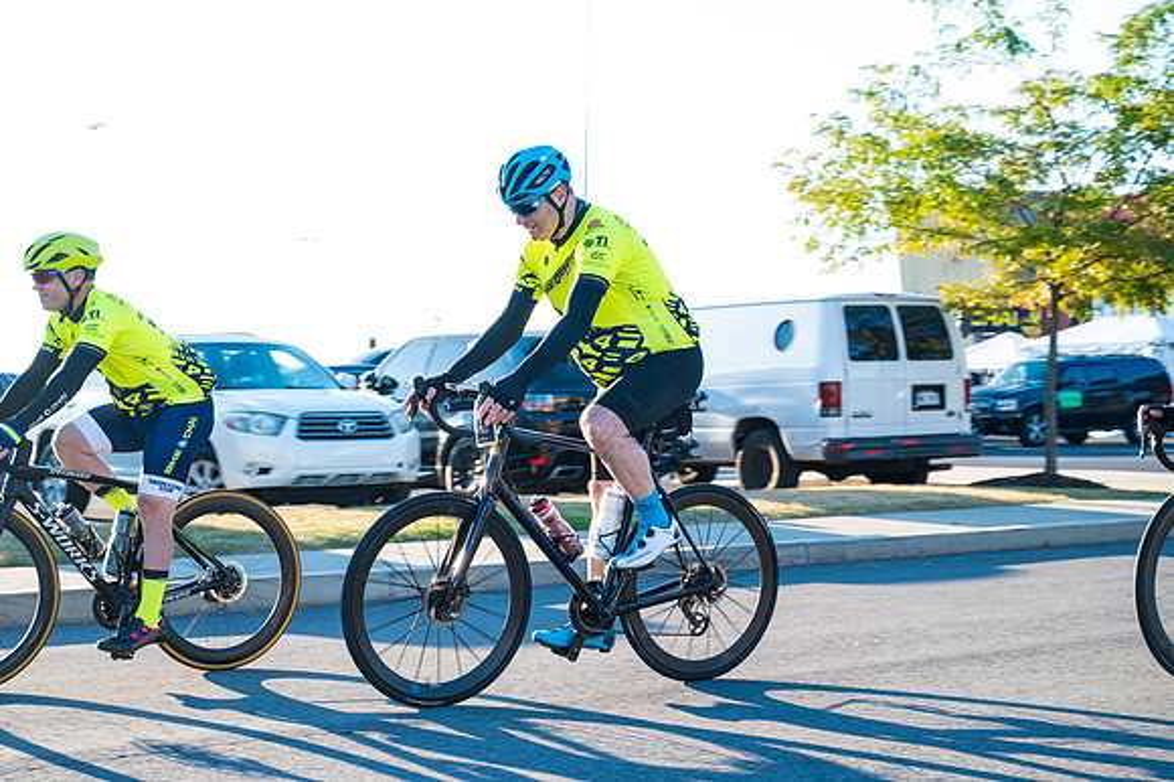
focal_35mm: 55
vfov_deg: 24.6
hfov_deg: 36.3
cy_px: 391
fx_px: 1793
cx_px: 587
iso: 400
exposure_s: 1/250
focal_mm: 55
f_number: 5.6
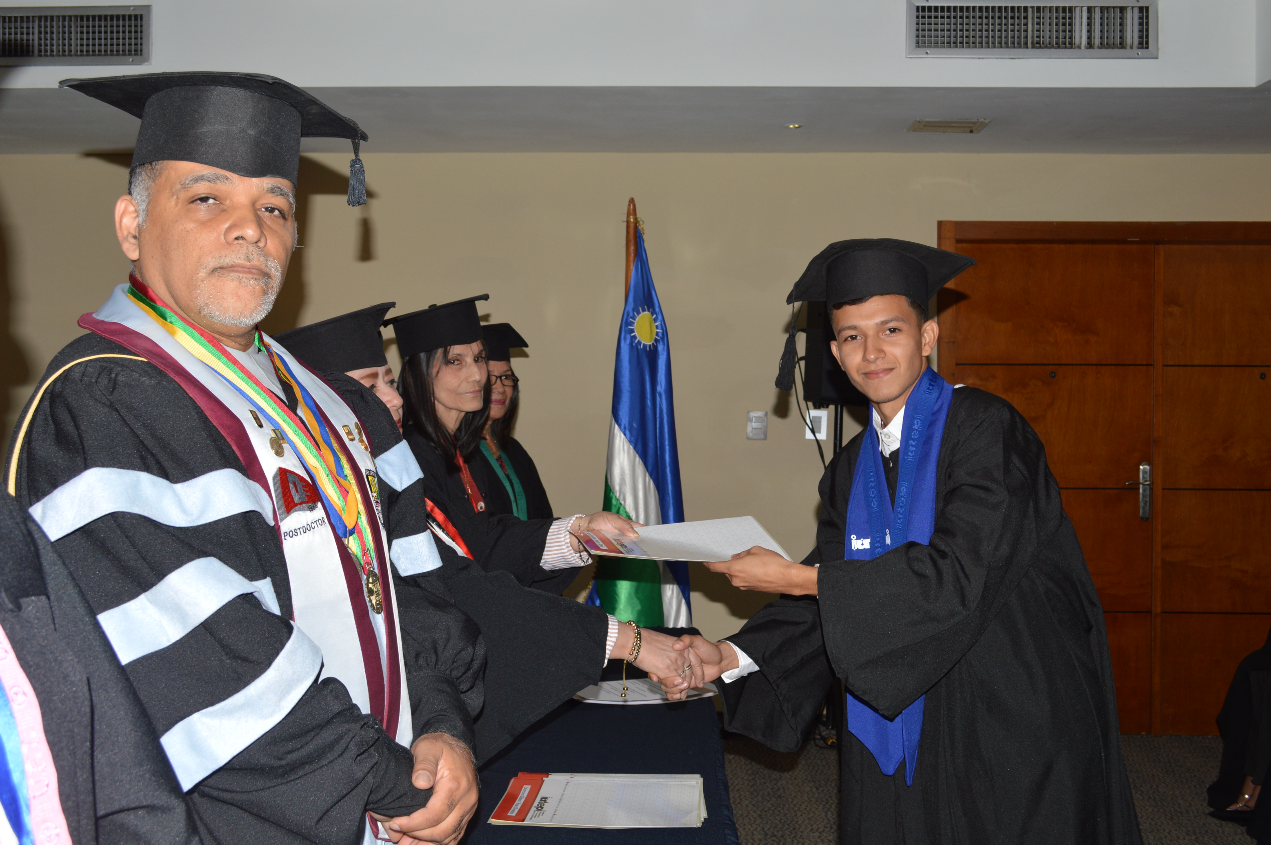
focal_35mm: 36
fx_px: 1270
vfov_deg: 36.8
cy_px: 422
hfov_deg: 53.2
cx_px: 636
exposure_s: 1/160
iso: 200
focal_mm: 24
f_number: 6.3
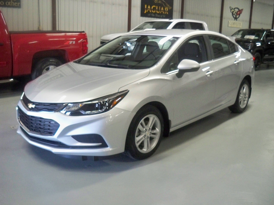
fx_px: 277
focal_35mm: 35
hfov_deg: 52.6
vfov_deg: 40.7
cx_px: 137
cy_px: 102
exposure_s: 1/60
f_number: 3.1
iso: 640
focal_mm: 6.3
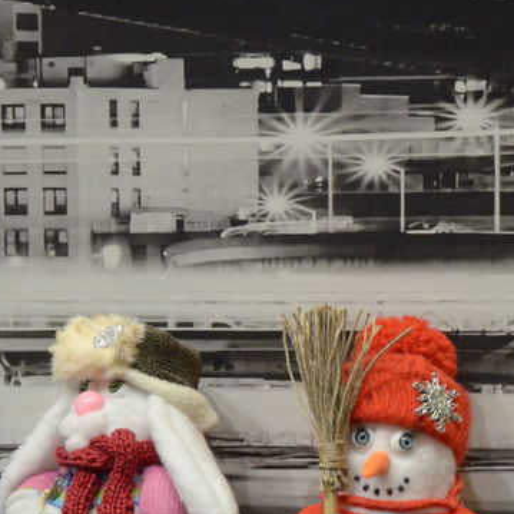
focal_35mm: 121
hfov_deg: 14.4
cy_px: 339
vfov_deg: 14.4
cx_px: 334
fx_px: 2033
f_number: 4.5
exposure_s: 1/30
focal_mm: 38
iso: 2500
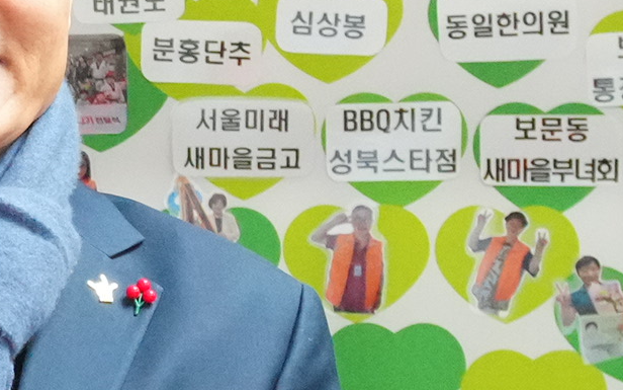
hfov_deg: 9.7
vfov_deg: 6.6
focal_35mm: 200
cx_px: -646
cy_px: 277
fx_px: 3396
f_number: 4.5
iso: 5000
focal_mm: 28
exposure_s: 1/160
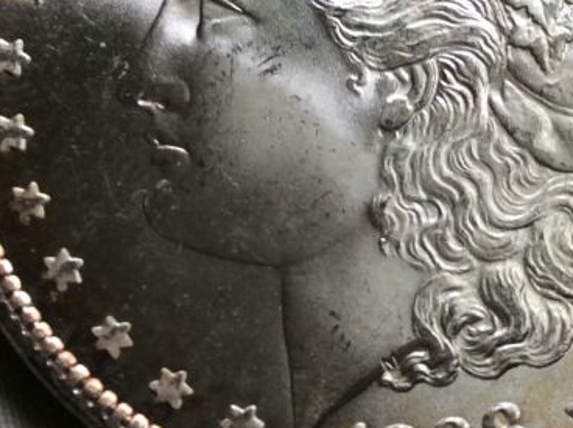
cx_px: 439
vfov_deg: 16.8
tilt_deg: -70.8
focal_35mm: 87
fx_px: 1438
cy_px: 75
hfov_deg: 22.3
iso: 50
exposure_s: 1/24
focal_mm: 3.3
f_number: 2.4
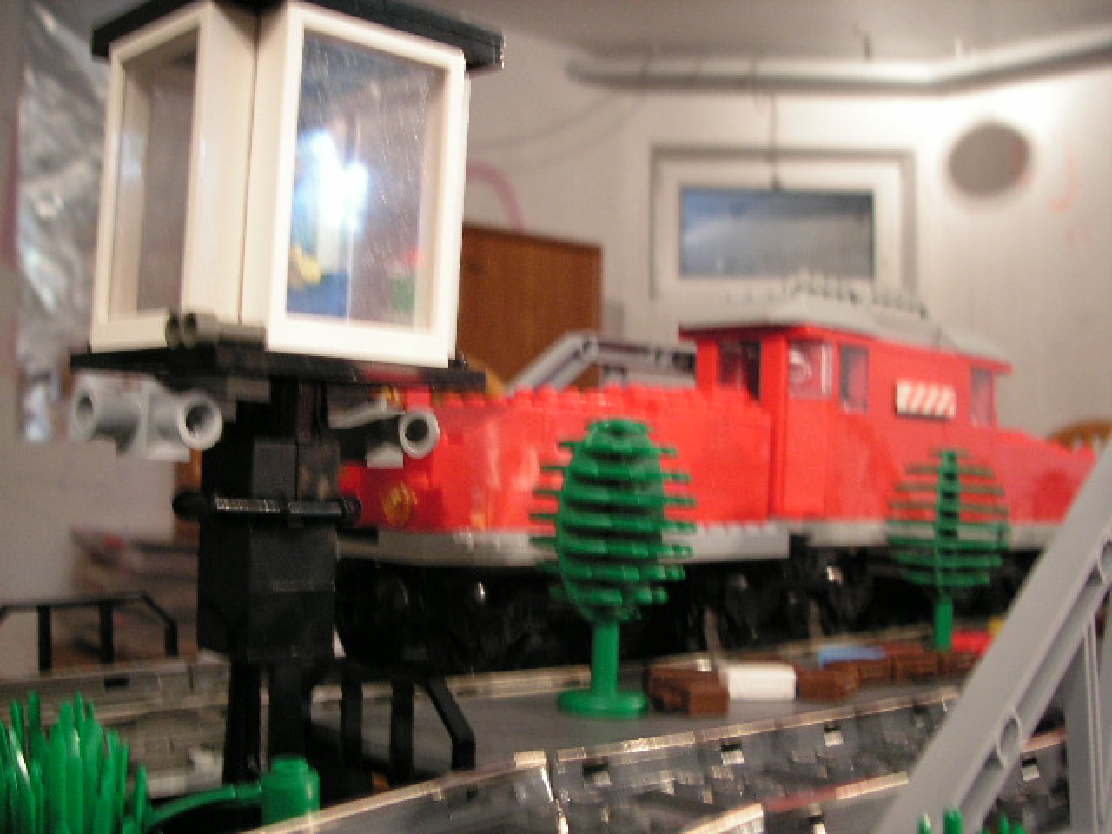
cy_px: 417
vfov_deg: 37.7
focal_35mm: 38
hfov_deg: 49.0
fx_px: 1221
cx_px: 556
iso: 100
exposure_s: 1/15
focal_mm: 6.3
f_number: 3.3
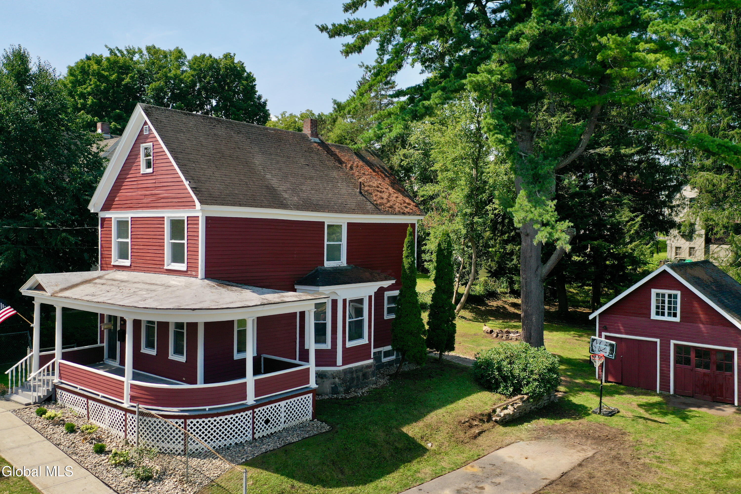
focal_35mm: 28
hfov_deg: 65.5
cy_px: 247
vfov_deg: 46.4
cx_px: 370
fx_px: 576
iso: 100
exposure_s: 1/80
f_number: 3.5
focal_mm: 10.26
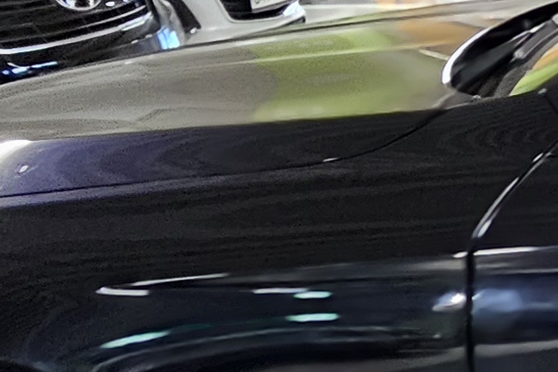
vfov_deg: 17.0
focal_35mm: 80
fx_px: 1240
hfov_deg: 18.2
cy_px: 238
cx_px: 1080
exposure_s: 1/24
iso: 640
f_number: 2.2
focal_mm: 2.2
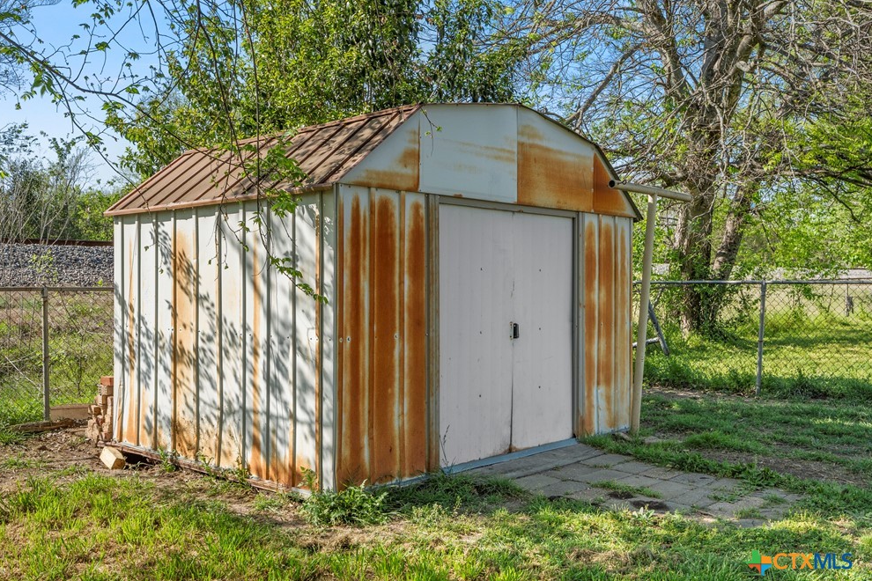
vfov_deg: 38.9
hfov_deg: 55.7
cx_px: 395
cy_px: 275
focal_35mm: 34
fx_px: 823
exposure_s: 1/30
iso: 250
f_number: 9
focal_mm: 21
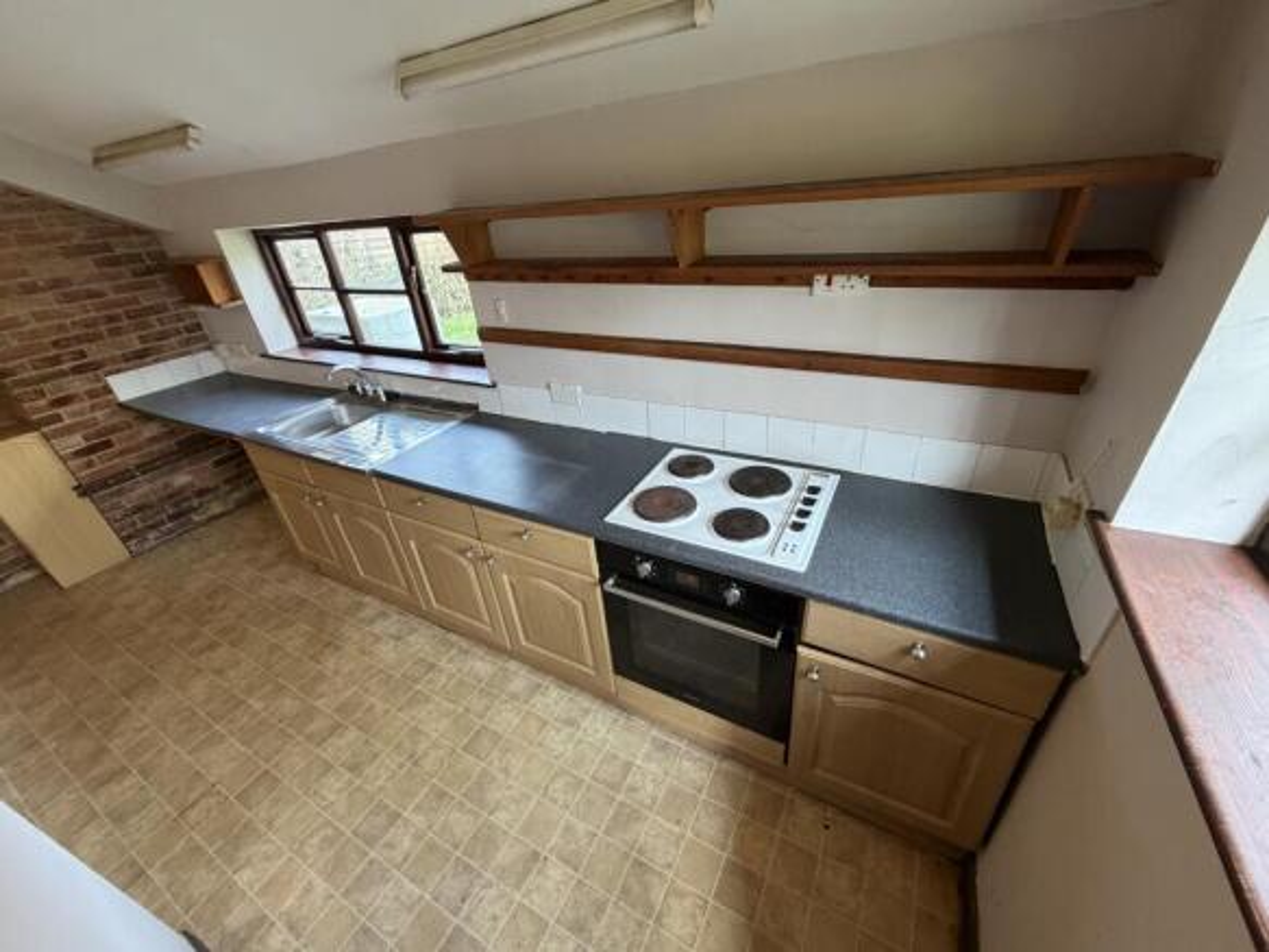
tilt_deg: -28.3
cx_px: 634
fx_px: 513
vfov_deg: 85.7
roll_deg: +6.2
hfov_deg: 102.1
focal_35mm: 14
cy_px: 476
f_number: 2.2
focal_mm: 2.22
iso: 320
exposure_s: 1/100
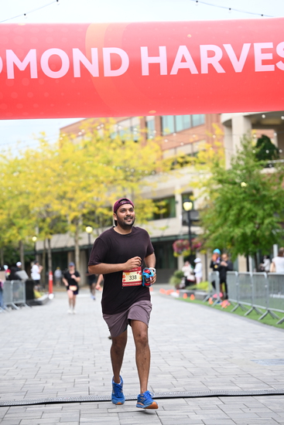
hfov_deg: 15.4
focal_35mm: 89
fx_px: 1052
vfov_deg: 22.9
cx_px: 142
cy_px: 212
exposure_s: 1/2000
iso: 640
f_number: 2.8
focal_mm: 89
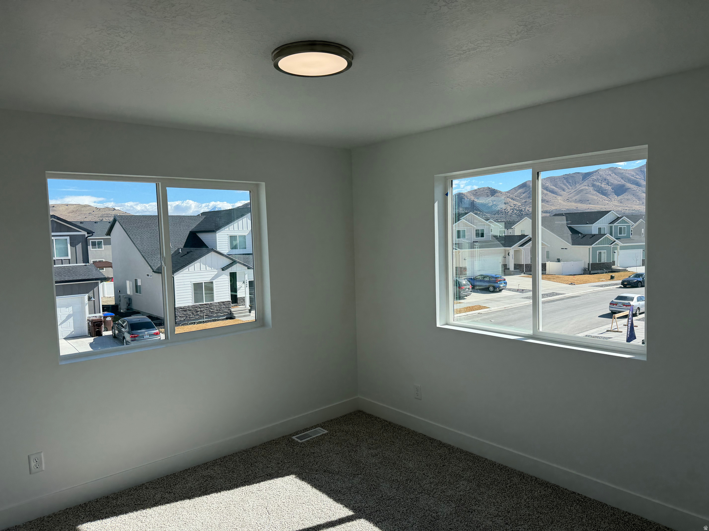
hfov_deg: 71.6
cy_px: 266
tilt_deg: -4.1
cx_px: 354
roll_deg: +1.4
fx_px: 492
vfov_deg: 56.8
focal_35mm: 24
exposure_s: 1/2445
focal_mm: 6.76
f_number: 1.78
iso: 80
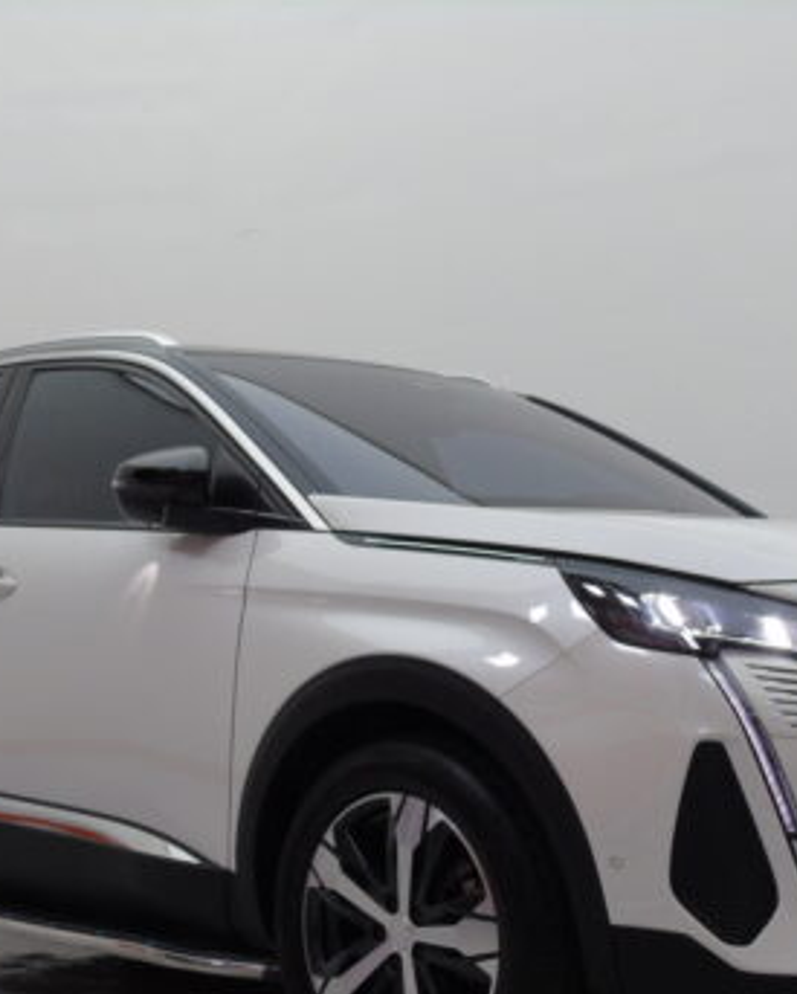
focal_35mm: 58
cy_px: 649
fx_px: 1708
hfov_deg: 26.2
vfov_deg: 32.2
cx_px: 455
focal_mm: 6.1
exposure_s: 1/30
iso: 80
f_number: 3.8
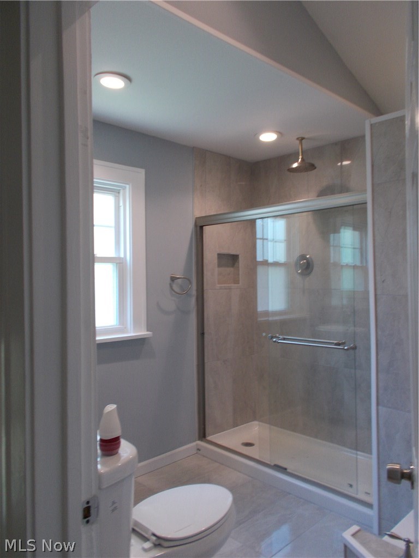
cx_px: 210
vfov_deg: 67.3
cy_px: 279
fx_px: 420
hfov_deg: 53.1
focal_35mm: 26
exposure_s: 1/25
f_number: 3.2
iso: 140
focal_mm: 4.6
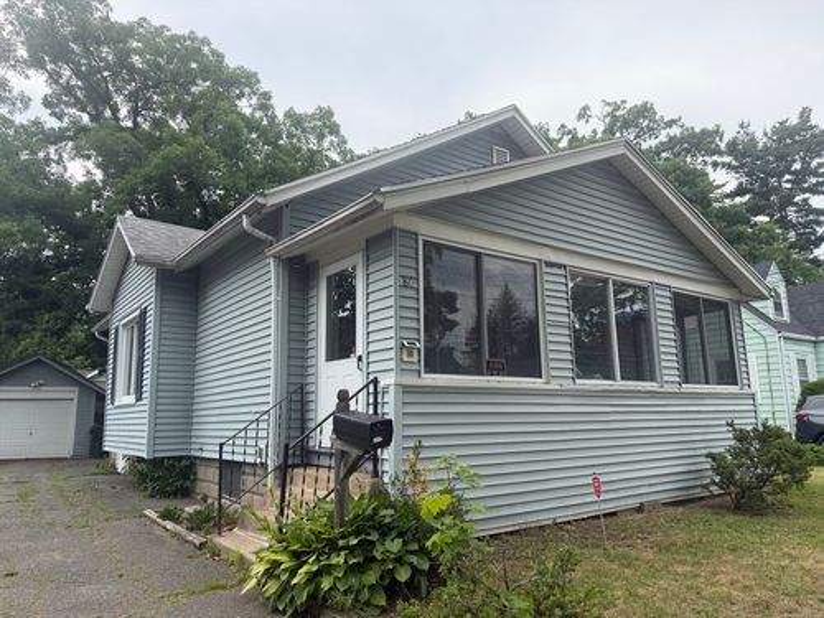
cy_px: 309
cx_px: 412
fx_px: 571
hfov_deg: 71.6
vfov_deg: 56.8
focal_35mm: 24
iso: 100
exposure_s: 1/2370
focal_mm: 6.76
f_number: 1.78
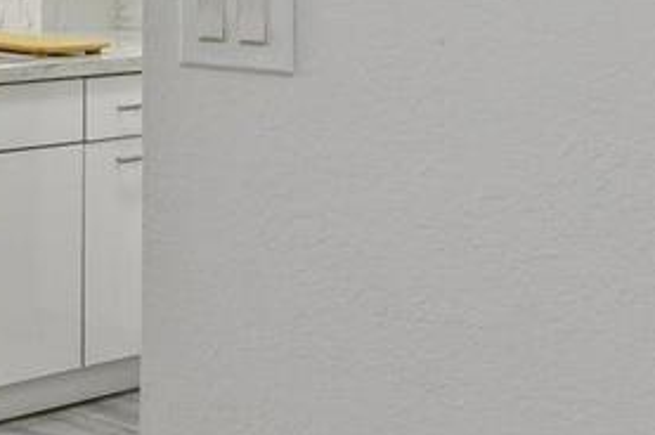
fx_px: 1472
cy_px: -40
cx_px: -672
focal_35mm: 81
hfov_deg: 17.5
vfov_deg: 16.3
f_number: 9
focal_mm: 14
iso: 200
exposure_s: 1/20
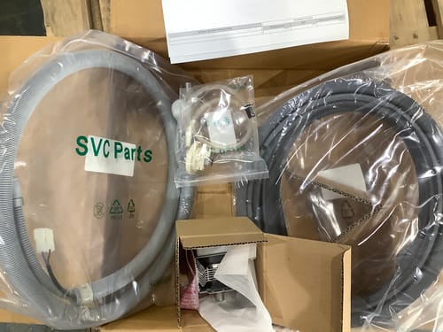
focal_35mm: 31
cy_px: 166
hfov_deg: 58.4
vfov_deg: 45.4
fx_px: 397
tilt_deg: -84.5
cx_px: 222
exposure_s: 1/50
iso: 160
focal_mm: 3.3
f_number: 2.4
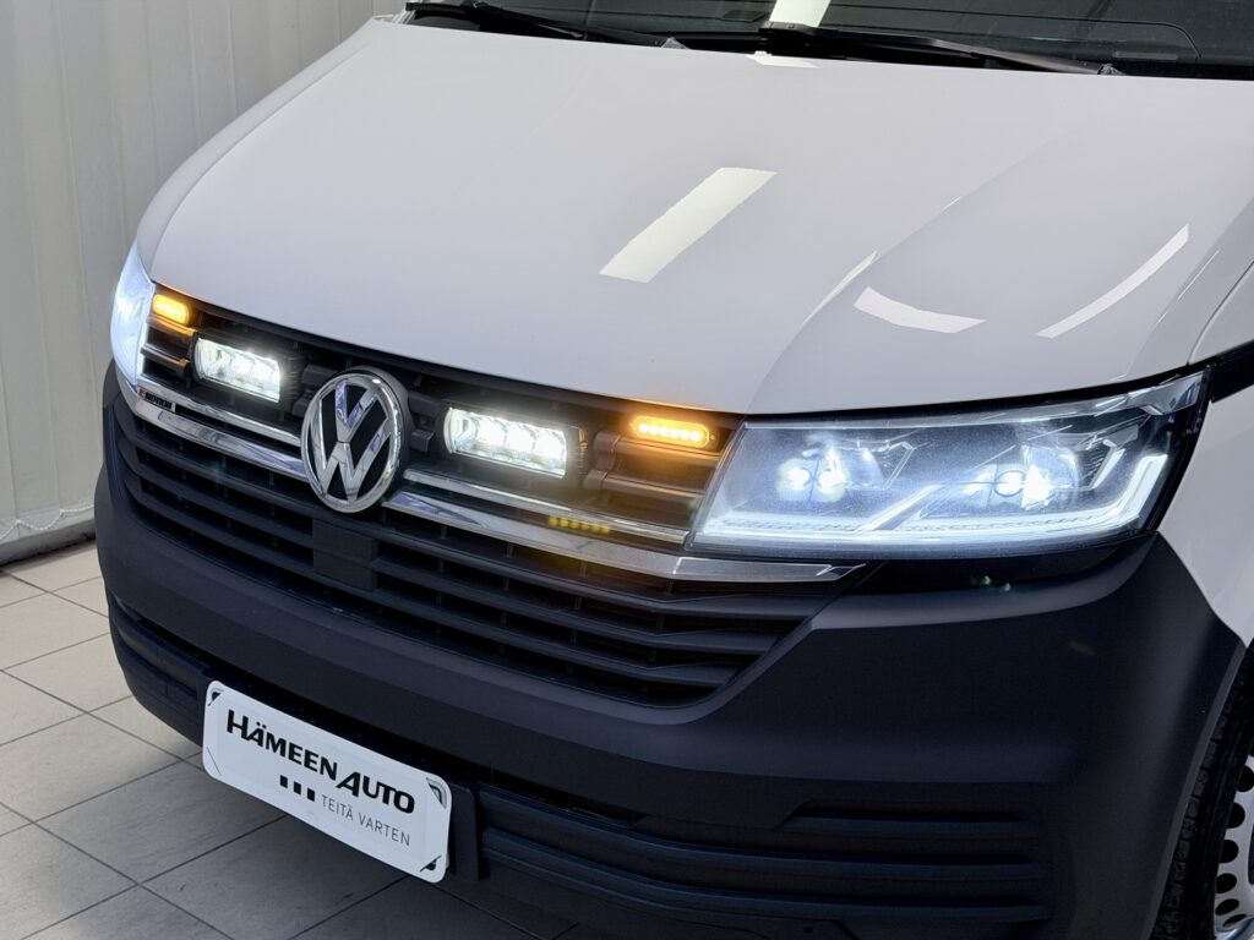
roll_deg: -0.3
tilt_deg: -17.3
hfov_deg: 39.7
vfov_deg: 30.3
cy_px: 470
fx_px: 1739
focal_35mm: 48
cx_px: 627
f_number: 1.78
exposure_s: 1/149
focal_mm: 6.76
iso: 50
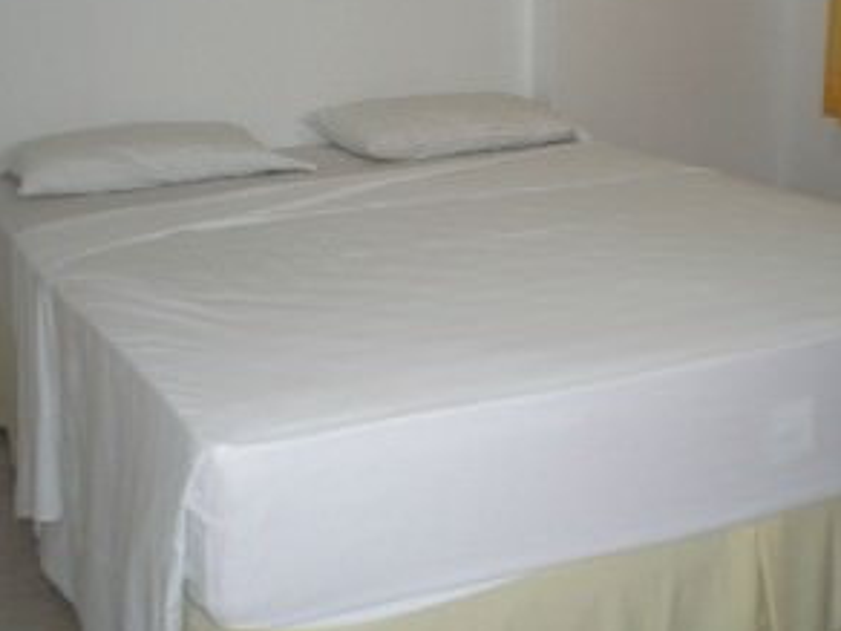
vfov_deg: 27.8
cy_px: 205
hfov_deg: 36.6
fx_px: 1263
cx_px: 524
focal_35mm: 52
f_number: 3.1
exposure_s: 1/60
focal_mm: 6.3
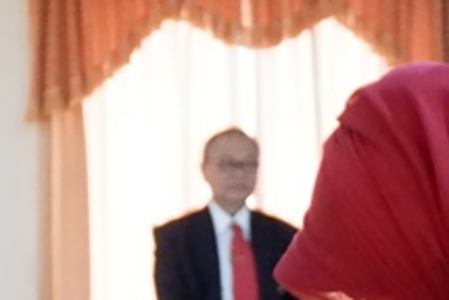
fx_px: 2922
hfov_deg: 8.8
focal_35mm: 234
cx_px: 92
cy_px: 477
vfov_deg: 5.8
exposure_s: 1/45
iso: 6400
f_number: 5
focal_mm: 32.5
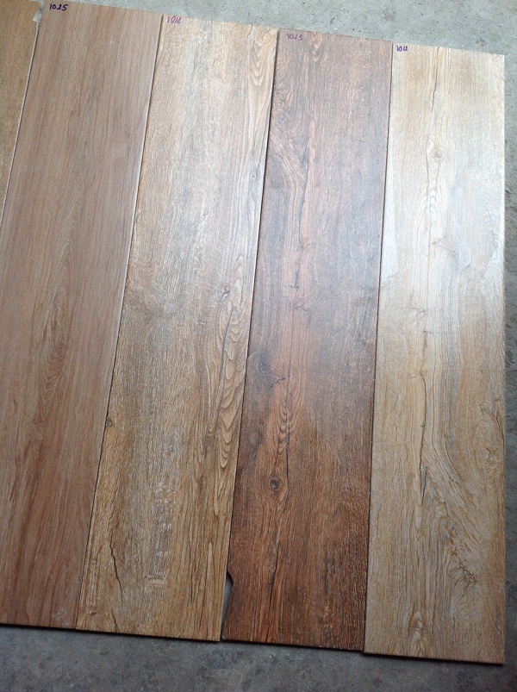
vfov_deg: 52.7
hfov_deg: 40.6
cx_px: 258
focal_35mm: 35
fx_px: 699
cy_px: 346
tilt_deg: -76.5
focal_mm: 4.28
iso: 64
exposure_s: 1/120
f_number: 2.4
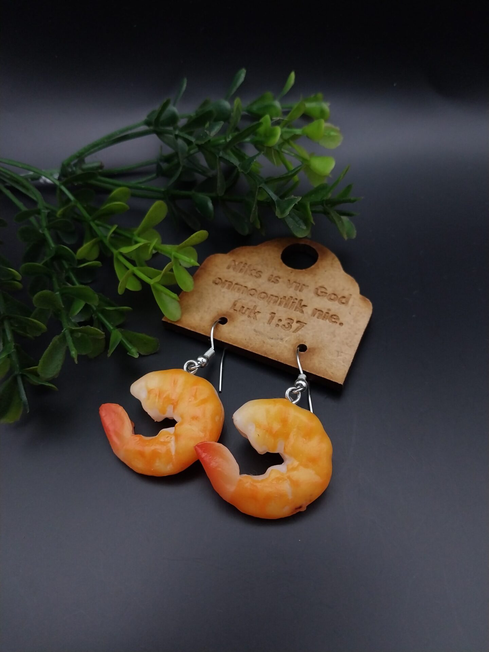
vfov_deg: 67.3
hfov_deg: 53.1
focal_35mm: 26
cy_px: 326
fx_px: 490
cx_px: 244
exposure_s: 1/50
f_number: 1.8
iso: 250
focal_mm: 4
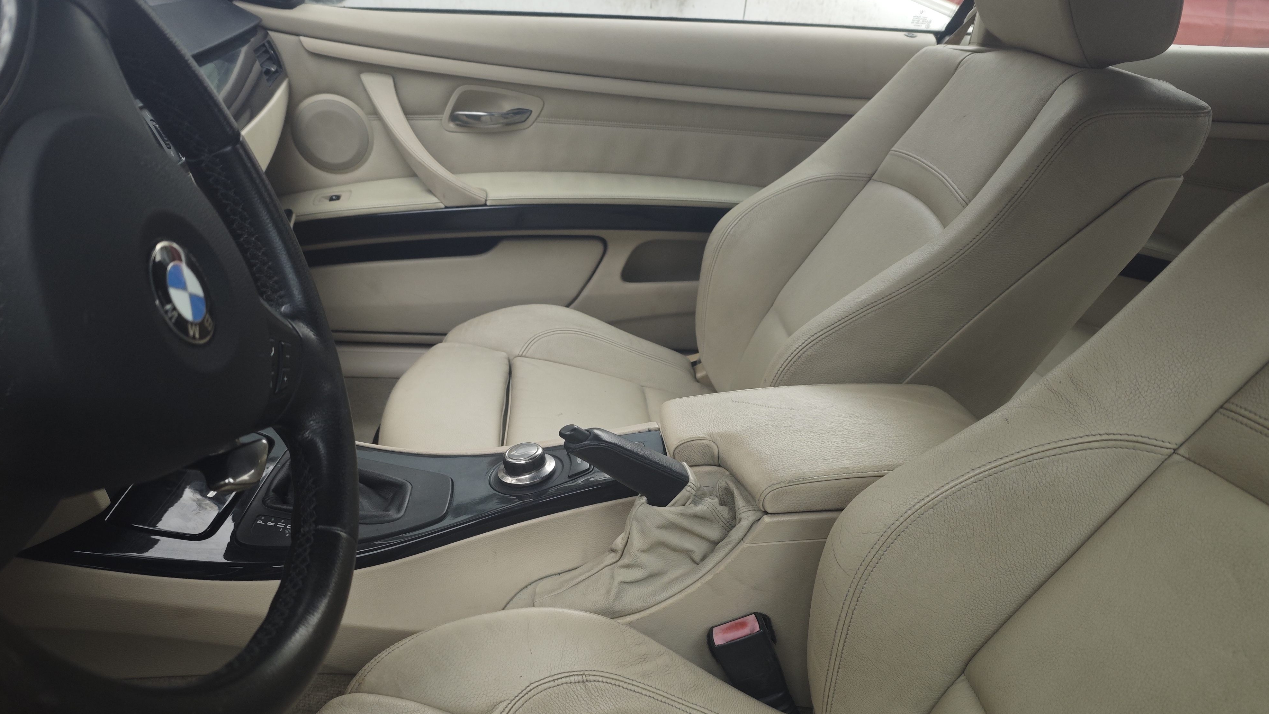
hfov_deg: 71.9
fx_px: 875
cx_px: 620
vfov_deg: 44.2
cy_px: 429
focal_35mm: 26
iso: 640
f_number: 1.6
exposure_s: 1/50
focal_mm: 6.55
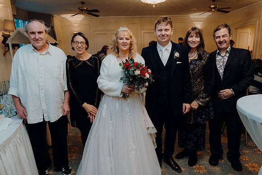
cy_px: 88
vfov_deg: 52.7
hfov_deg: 73.2
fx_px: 177
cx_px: 131
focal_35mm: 24
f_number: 3.5
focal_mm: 24
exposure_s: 1/160
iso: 2500
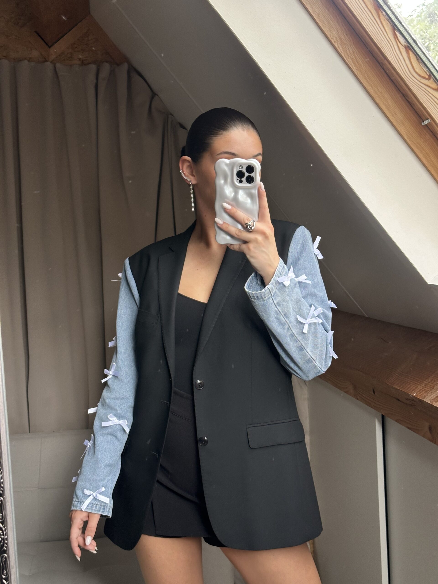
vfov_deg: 39.7
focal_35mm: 48
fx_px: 810
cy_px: 292
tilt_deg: -13.4
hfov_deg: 30.3
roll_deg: +1.9
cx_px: 219
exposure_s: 1/95
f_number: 1.78
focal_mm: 6.86
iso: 80
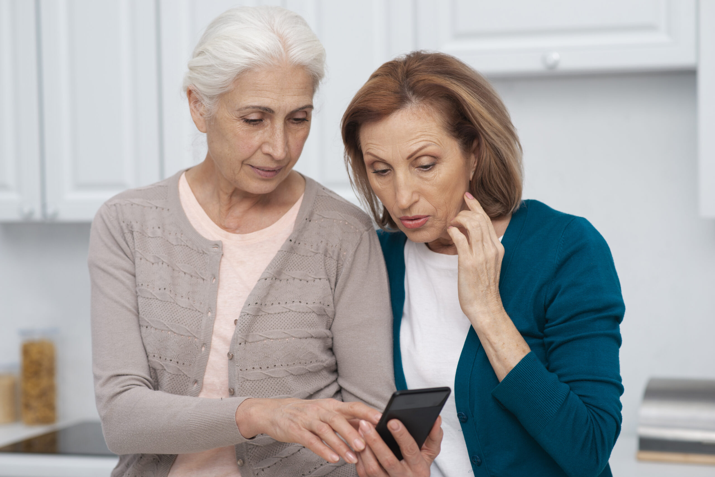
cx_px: 358
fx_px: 1689
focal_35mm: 85
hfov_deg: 23.9
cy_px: 238
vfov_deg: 16.1
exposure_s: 1/160
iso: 200
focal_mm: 85
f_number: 4
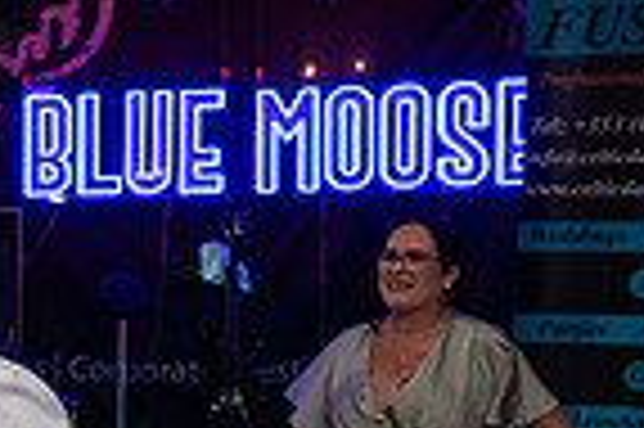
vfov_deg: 11.3
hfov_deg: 15.9
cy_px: 543
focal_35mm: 118
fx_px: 2108
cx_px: -329
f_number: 3.5
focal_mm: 29
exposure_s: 1/160
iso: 500
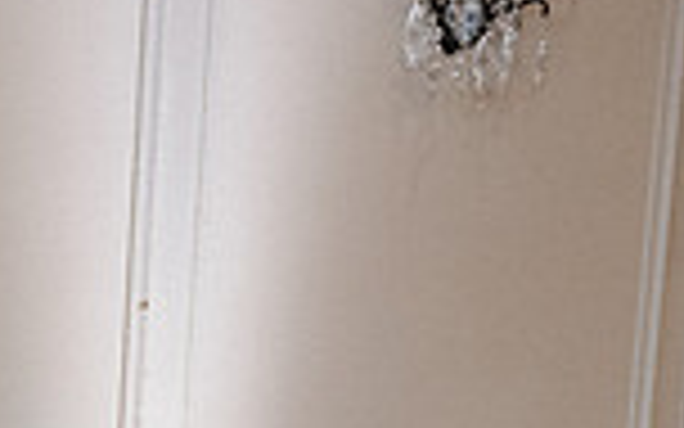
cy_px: 660
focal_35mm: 156
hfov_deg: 12.1
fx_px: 2908
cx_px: -616
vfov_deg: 8.2
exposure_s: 1/100
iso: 2500
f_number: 2.8
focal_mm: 40
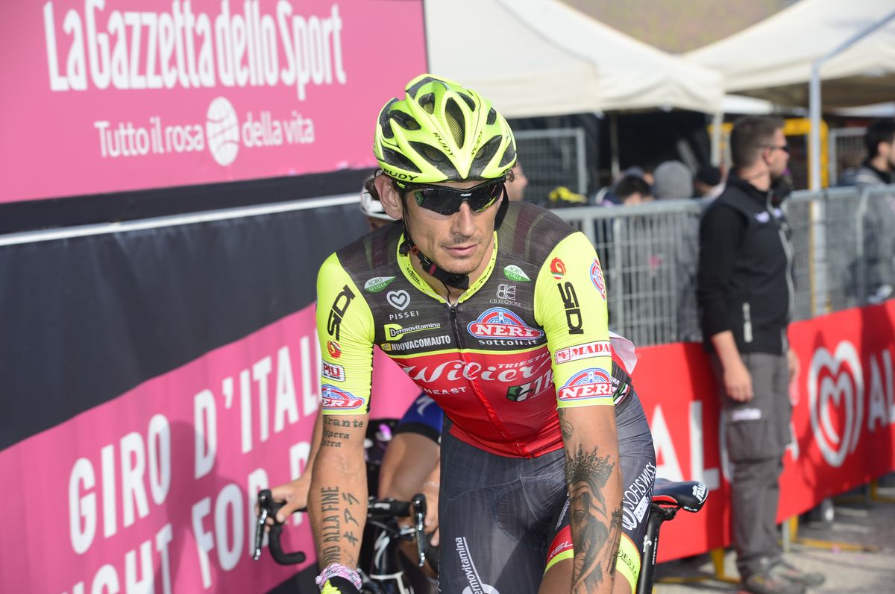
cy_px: 297
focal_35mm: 116
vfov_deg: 11.8
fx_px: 2880
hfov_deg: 17.7
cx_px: 448
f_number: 8
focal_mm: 116
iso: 200
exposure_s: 1/250
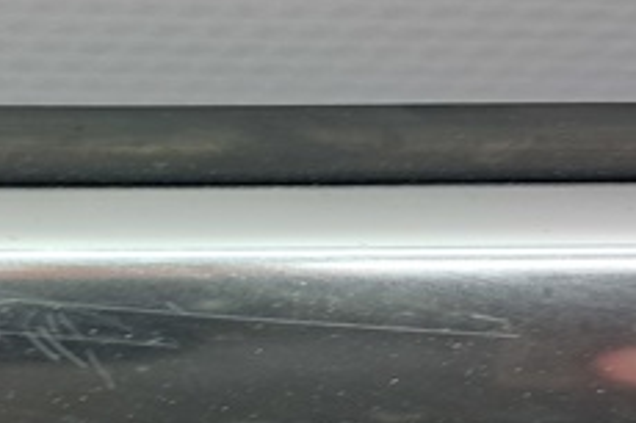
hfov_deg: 25.7
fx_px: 1377
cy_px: 300
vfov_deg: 17.4
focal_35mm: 78
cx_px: 155
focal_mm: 4
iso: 50
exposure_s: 1/50
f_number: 1.8
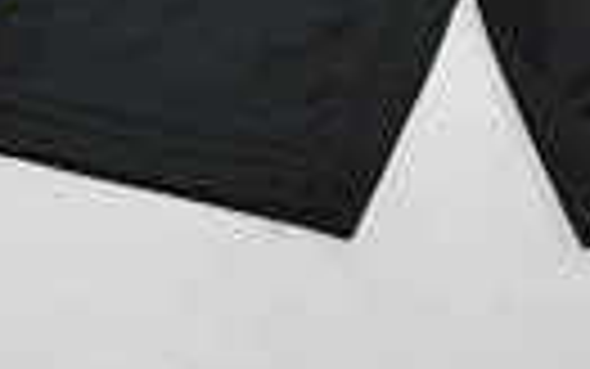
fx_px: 3155
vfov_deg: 6.3
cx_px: -414
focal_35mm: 196
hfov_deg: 10.2
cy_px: -648
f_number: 8
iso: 400
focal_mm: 21
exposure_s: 1/200
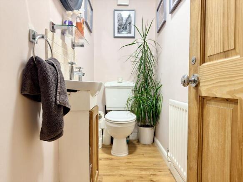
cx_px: 122
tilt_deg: -1.7
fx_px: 168
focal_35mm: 24
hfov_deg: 71.6
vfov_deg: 56.8
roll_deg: +0.3
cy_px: 91
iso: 125
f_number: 1.78
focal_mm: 6.76
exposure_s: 1/50
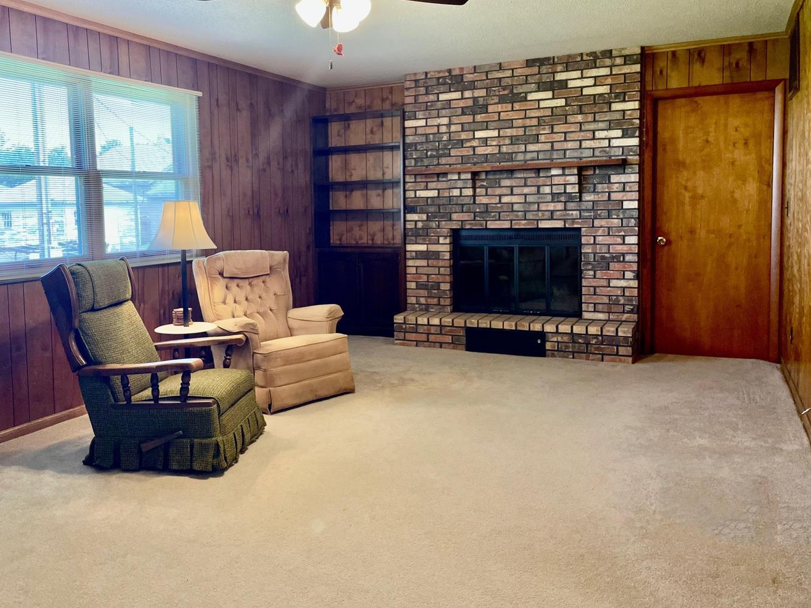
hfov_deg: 58.1
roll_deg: +1.5
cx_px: 340
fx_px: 726
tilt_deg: -4.1
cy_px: 268
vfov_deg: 45.3
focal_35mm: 31
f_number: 1.6
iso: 64
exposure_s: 1/120
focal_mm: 4.2
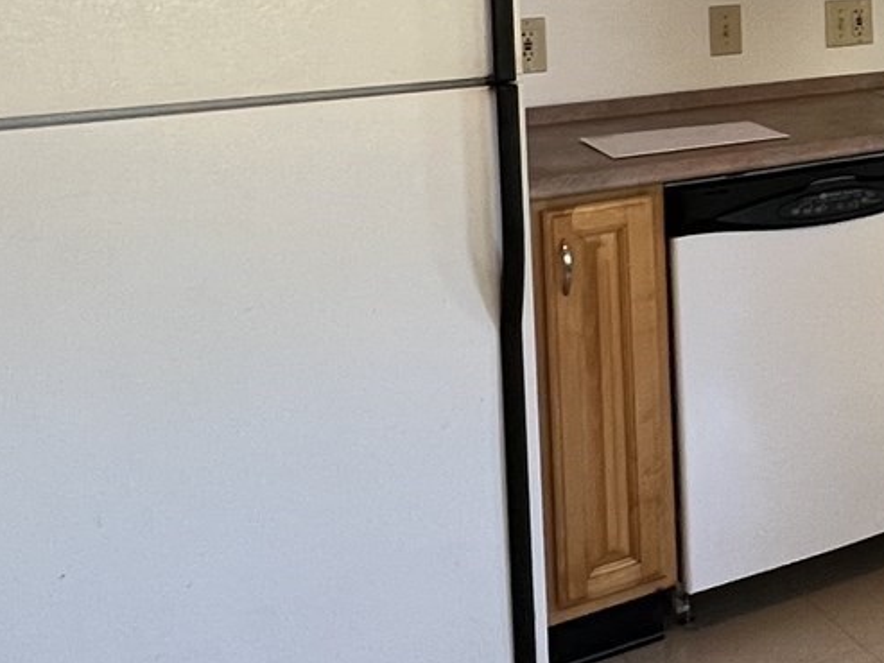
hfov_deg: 25.4
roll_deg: +0.5
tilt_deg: -4.9
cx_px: 1370
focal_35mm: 54
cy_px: -36
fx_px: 1379
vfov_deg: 25.4
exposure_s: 1/120
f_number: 1.8
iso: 160
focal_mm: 1.57
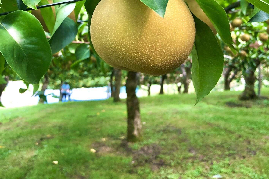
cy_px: 24
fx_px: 314
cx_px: 140
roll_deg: -2.4
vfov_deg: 30.7
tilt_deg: +7.1
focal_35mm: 42
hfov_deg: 46.4
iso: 25
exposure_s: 1/40
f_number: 1.8
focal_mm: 4
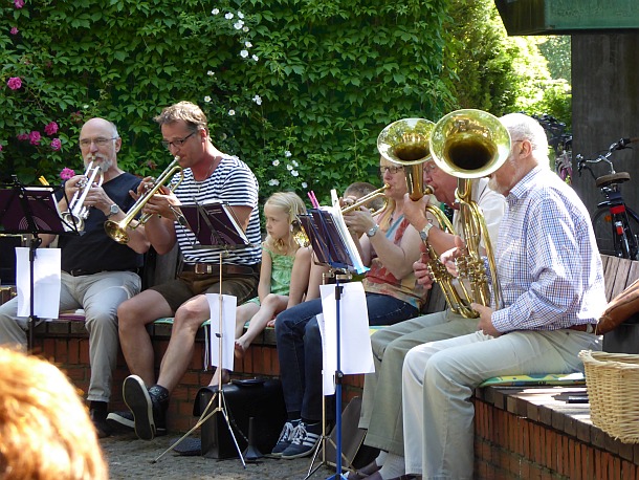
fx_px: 2770
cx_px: 320
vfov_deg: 9.9
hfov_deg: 13.2
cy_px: 240
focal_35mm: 150
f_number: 5.3
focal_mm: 24.2
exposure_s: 1/60
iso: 250
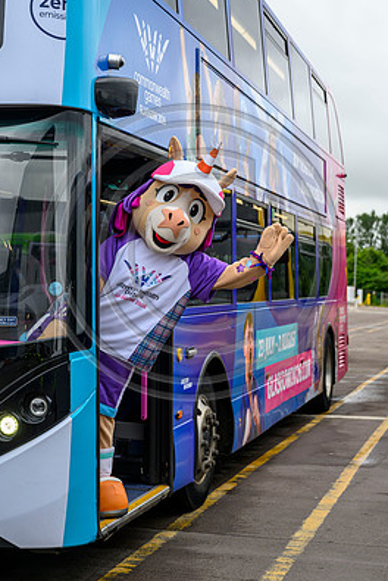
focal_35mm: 66
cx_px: 191
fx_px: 1065
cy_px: 252
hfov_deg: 20.6
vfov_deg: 30.5
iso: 1250
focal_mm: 58
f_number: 4.5
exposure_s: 1/500
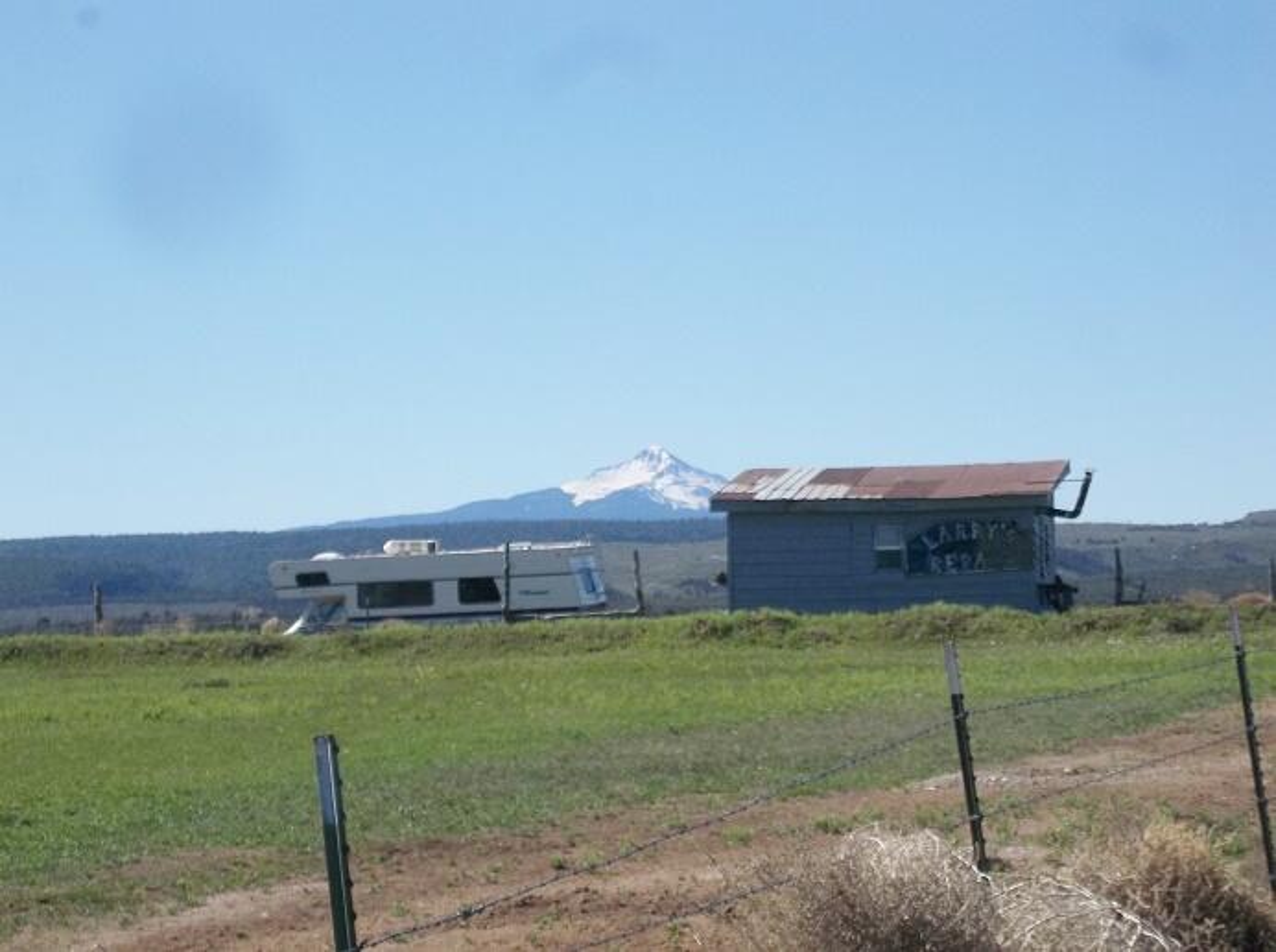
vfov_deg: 12.6
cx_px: 638
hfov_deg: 16.9
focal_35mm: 117
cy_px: 476
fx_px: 4304
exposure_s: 1/800
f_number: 5.4
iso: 80
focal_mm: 21
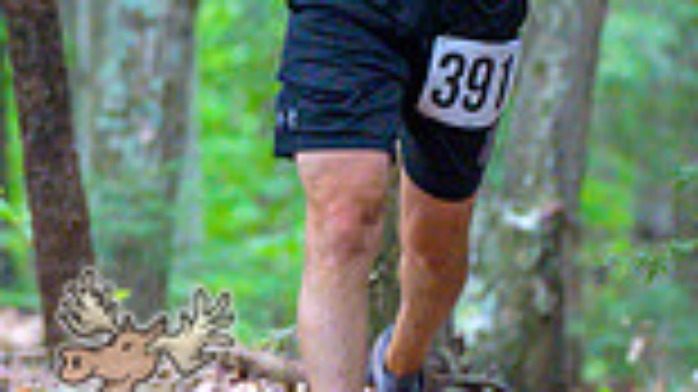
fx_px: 14484
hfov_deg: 2.8
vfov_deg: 1.5
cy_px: -140
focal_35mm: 783
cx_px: 531
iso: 8000
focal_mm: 200
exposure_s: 1/125
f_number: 4
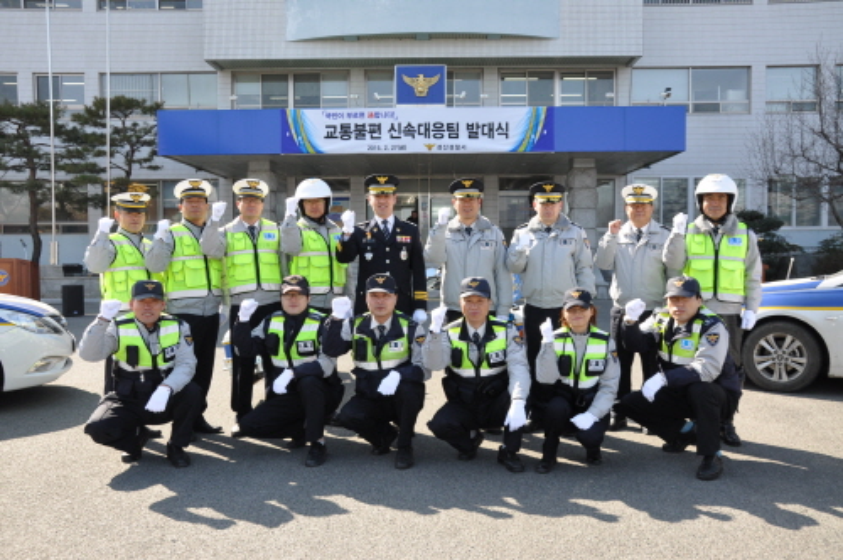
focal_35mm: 36
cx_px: 422
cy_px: 280
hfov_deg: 53.2
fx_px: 842
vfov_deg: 36.8
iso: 200
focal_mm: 24
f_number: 8
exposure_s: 1/200
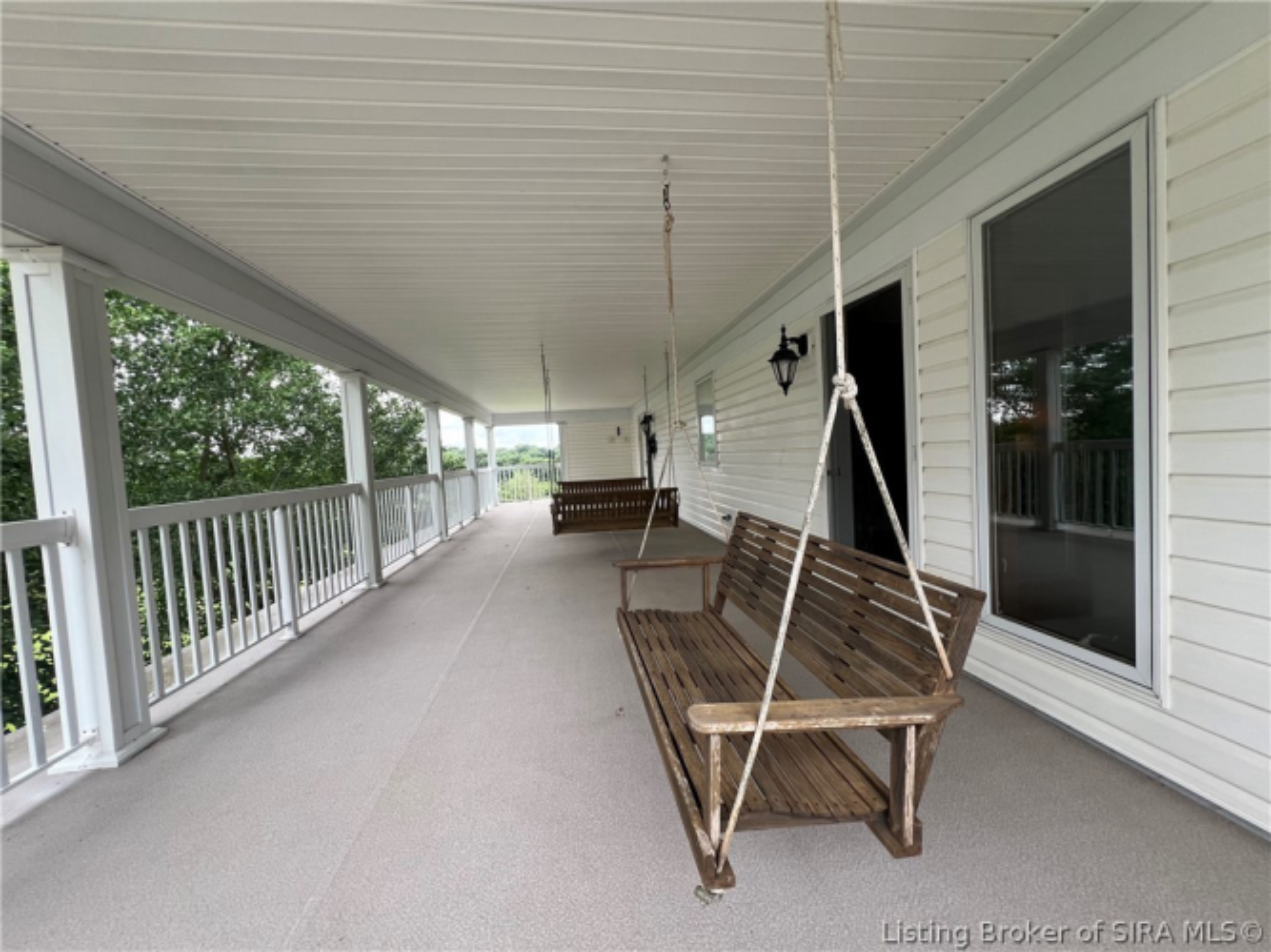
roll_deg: +4.0
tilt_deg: -2.4
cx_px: 636
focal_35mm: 13
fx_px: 477
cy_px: 476
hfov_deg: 106.2
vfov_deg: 89.9
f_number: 1.8
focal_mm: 1.57
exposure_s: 1/99
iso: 40
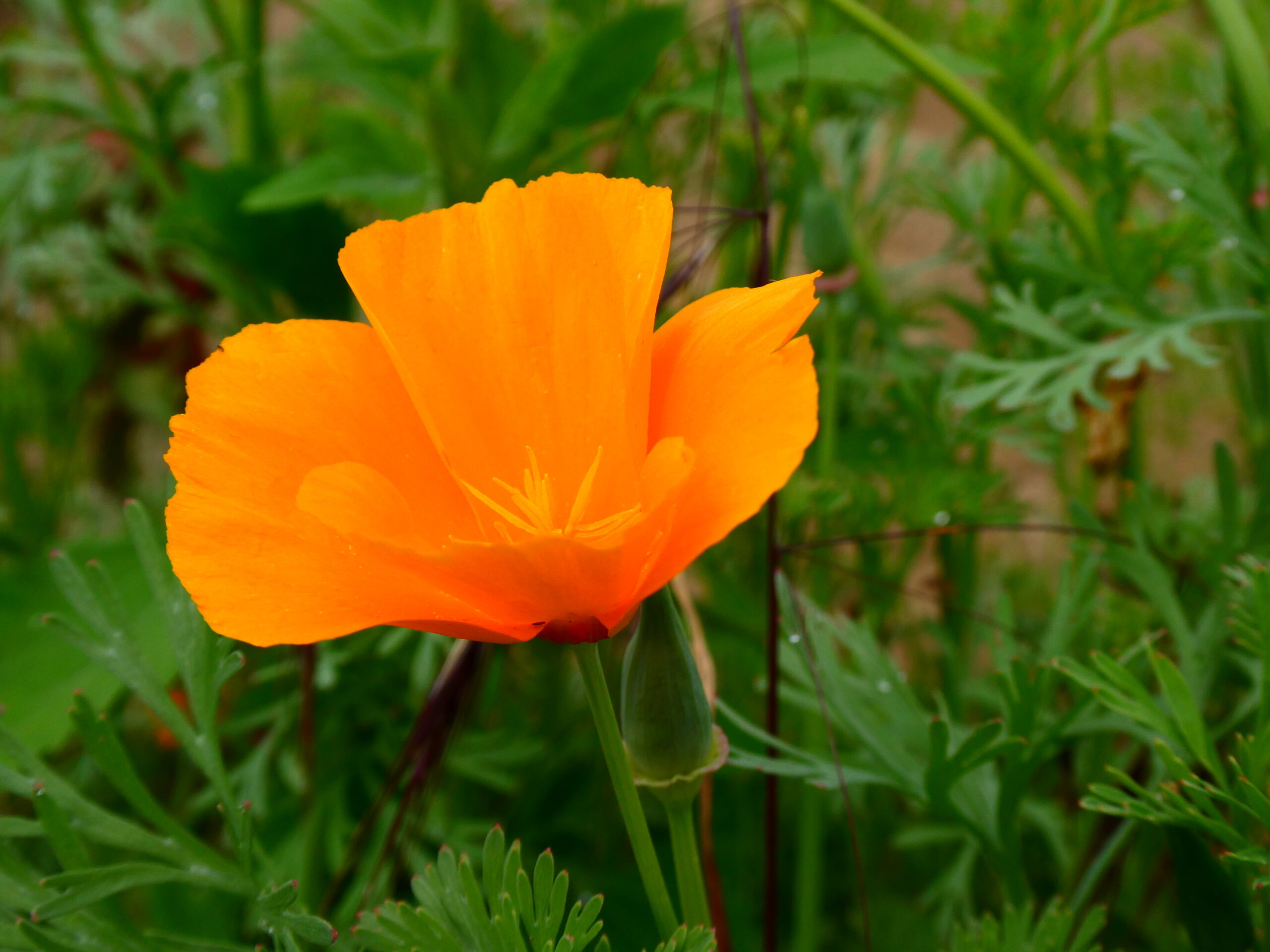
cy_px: 476
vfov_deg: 27.0
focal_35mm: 54
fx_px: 1981
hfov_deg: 35.5
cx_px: 635
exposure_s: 1/640
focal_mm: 9.6
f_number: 4.1
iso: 80
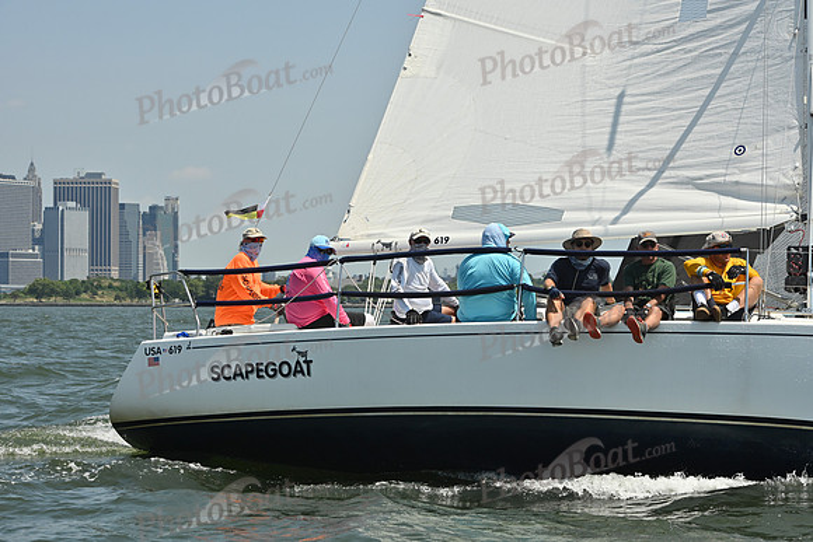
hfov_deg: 20.4
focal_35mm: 100
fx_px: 2259
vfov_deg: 13.7
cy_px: 271
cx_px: 406
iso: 320
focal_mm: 100
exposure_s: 1/1250
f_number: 10
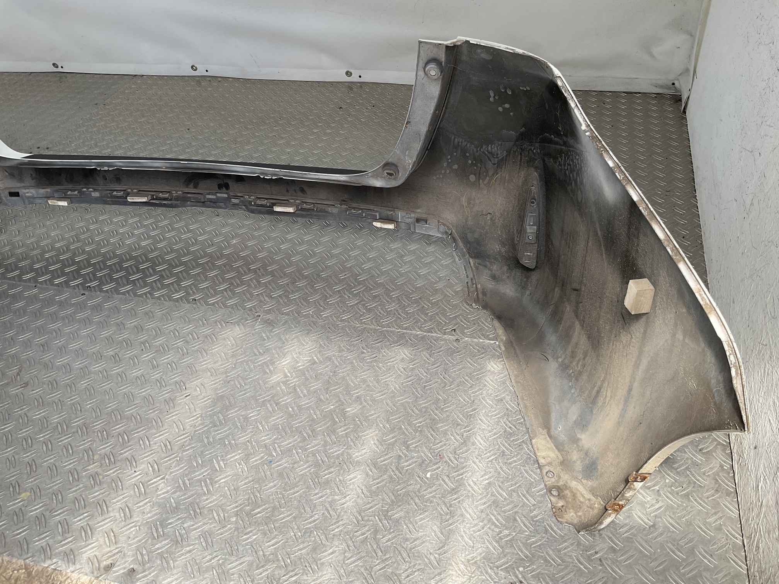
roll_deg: +3.4
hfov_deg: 61.7
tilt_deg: -41.2
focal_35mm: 29
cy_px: 292
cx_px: 390
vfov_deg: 48.2
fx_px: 653
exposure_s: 1/446
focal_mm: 3
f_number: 1.8
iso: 16
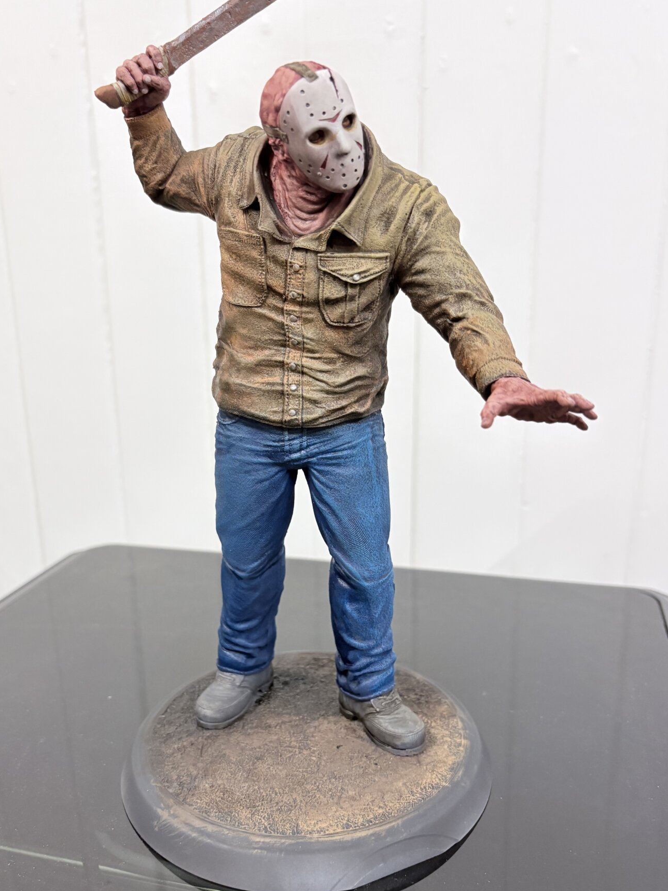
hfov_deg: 45.4
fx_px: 798
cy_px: 472
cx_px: 314
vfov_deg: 58.3
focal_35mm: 31
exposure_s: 1/50
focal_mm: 5.96
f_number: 1.6
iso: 250
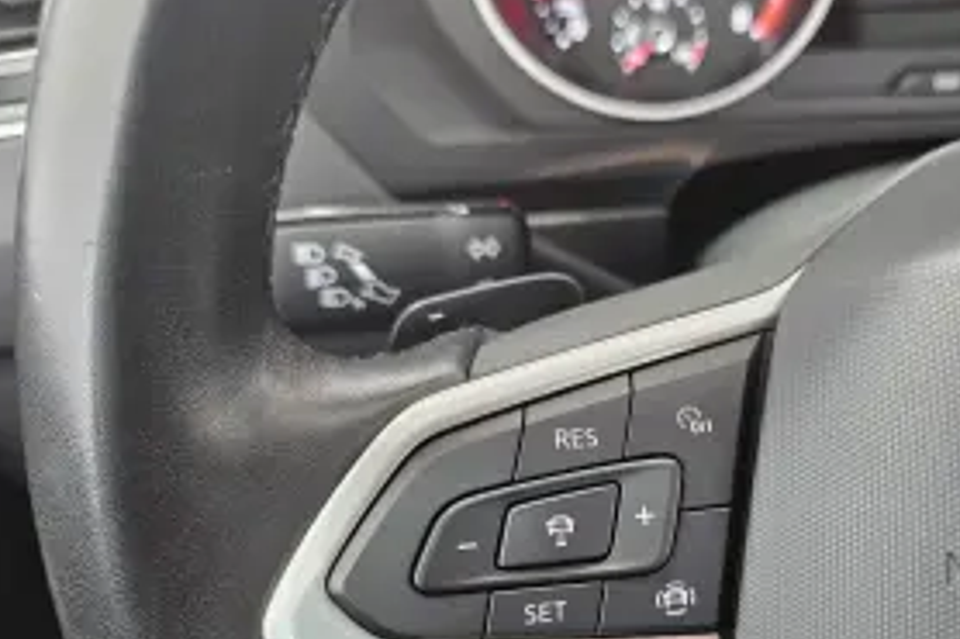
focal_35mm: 31
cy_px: 397
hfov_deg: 59.6
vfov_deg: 42.0
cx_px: 594
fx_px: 826
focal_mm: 6.3
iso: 1000
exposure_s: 1/100
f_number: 1.7
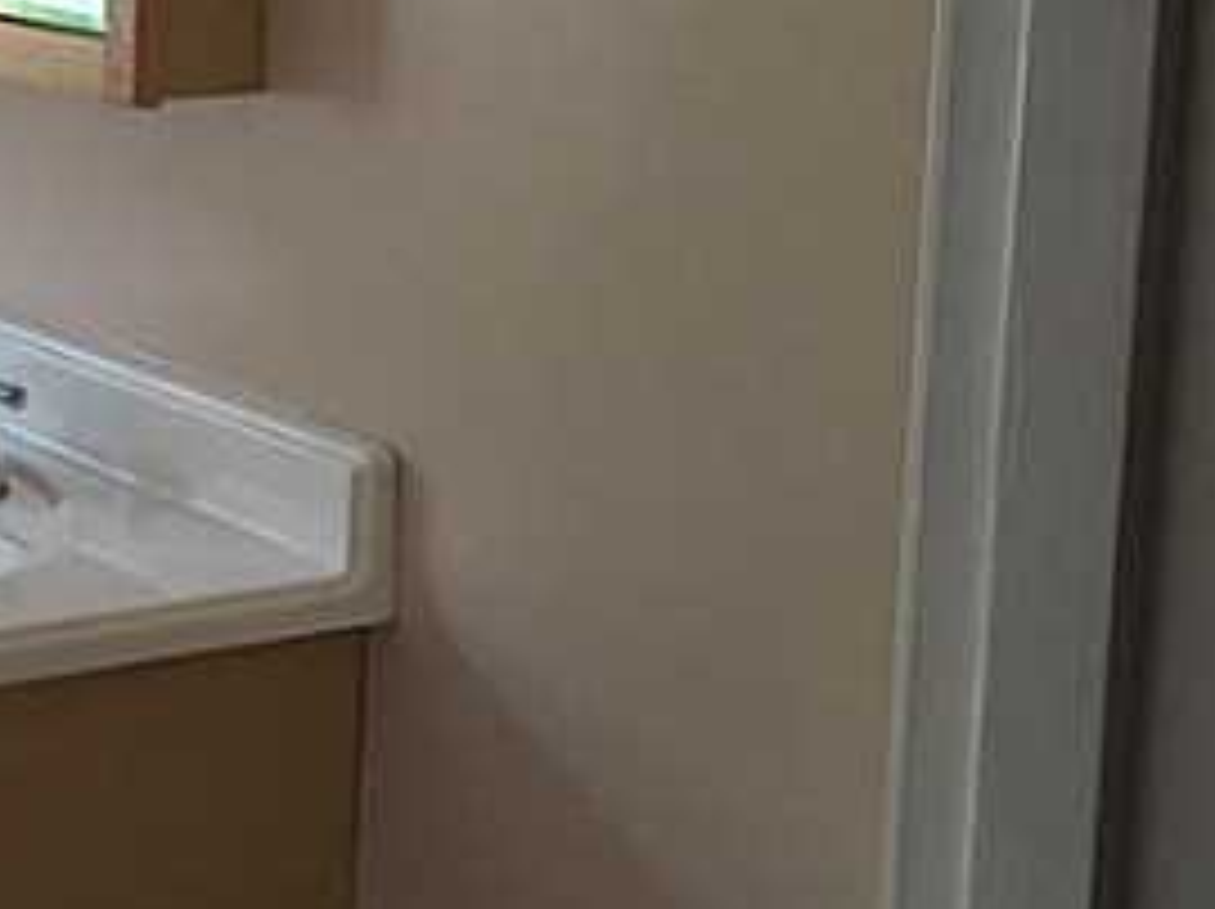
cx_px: -405
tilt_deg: -9.5
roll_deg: -1.7
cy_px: 122
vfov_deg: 16.9
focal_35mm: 86
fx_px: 3016
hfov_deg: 20.6
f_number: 2.2
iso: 32
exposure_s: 1/60
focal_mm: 4.15
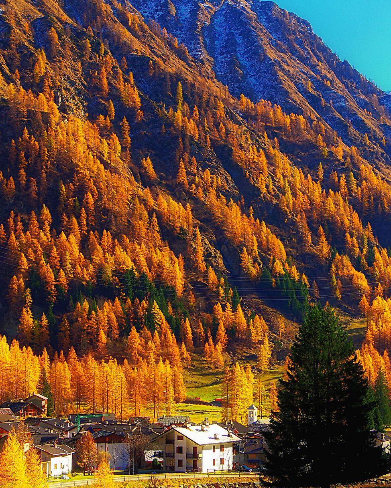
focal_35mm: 86
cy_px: 181
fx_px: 1243
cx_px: 261
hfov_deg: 17.8
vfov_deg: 22.2
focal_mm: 31
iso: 280
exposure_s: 1/60
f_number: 9.5
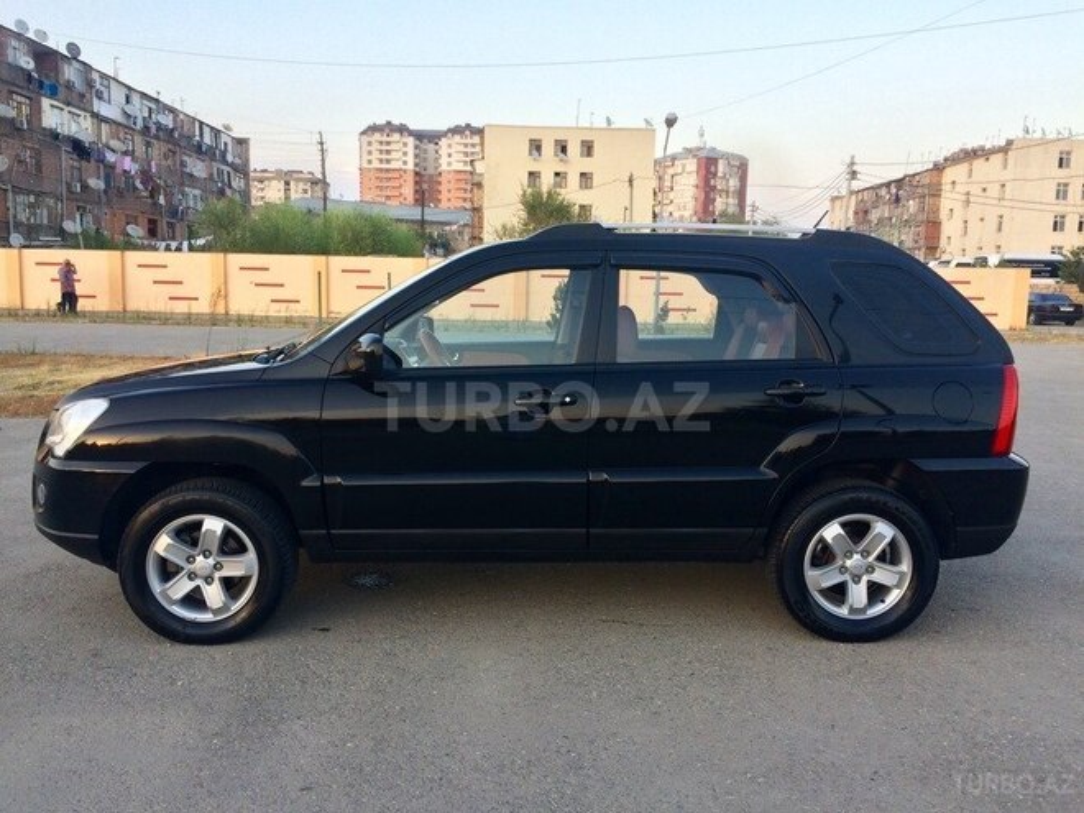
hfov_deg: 61.7
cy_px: 406
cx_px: 542
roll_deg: -2.1
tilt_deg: -8.0
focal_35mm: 29
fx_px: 908
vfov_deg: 48.2
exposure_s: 1/100
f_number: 2.2
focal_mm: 4.15
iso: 50
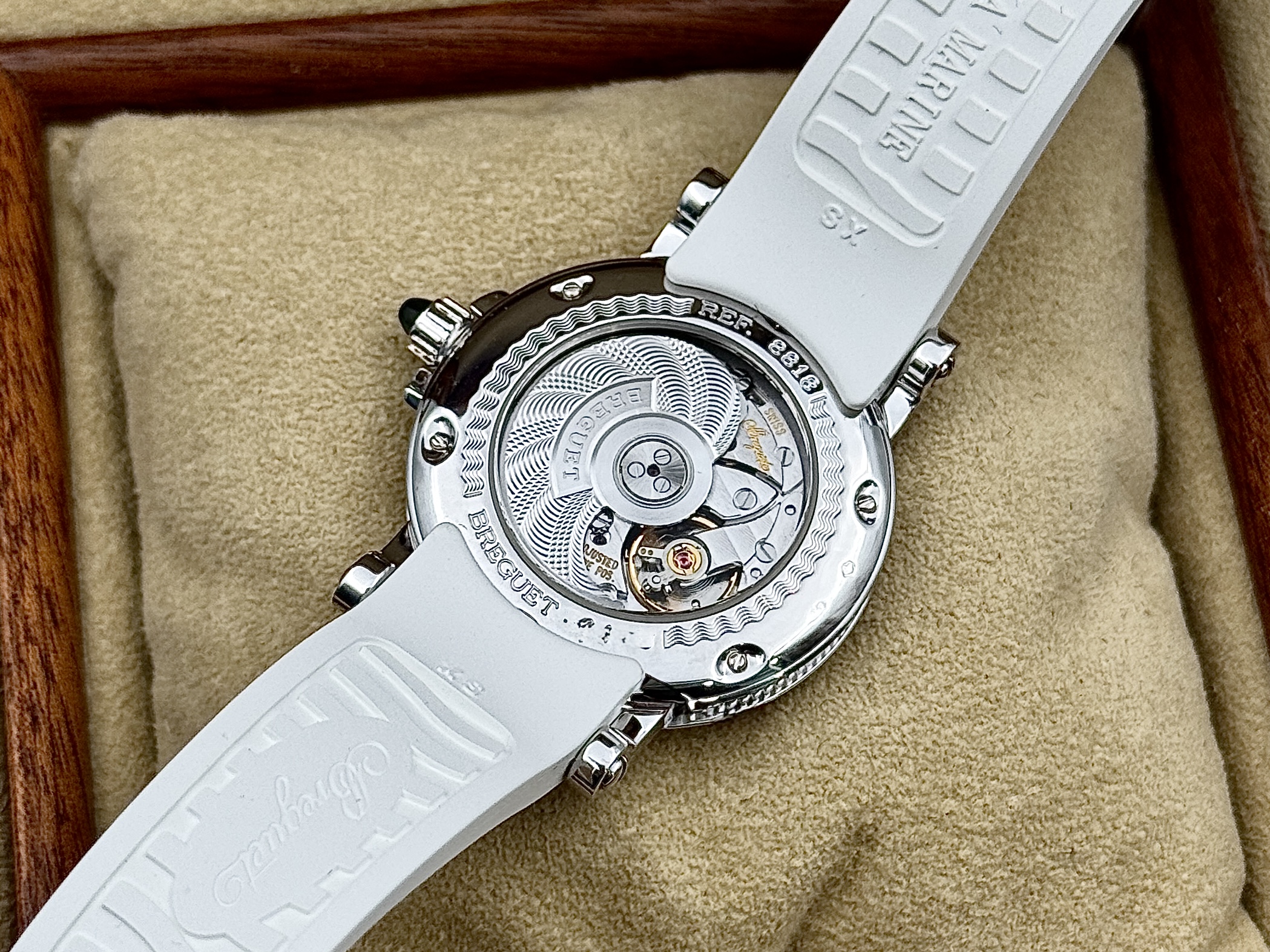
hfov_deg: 39.7
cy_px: 476
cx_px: 635
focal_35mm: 48
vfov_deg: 30.3
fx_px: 1761
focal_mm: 6.76
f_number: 1.78
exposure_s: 1/178
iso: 50
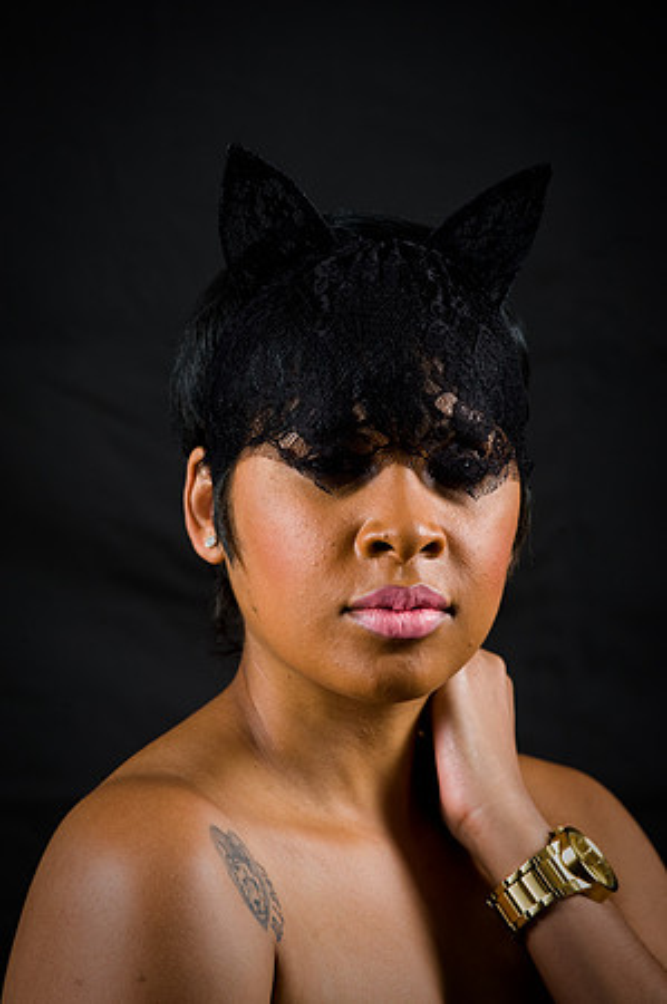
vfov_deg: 10.3
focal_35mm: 200
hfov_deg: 6.9
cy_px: 502
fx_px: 5571
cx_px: 334
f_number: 5.6
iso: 200
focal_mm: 200
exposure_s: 1/125
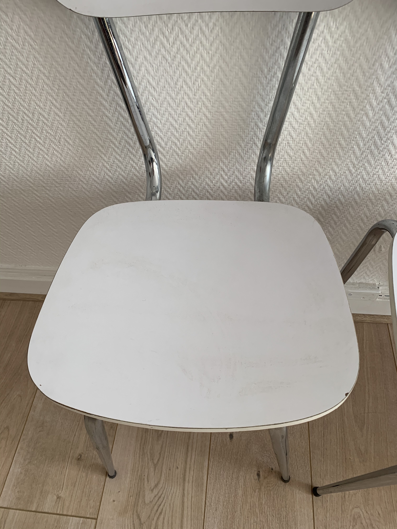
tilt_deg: -53.1
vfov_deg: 67.3
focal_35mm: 26
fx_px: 398
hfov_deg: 53.1
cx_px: 198
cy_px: 264
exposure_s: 1/121
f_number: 1.8
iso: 50
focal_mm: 4.25
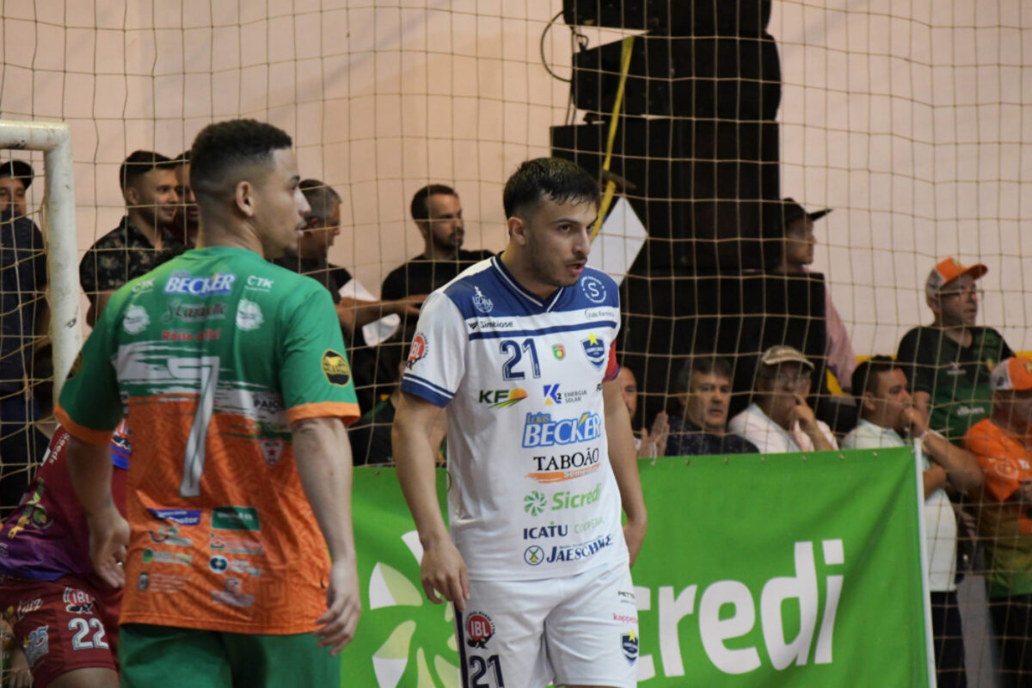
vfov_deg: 6.8
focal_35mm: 202
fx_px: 5790
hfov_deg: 10.2
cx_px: 516
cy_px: 344
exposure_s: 1/200
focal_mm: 135
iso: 4000
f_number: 7.1
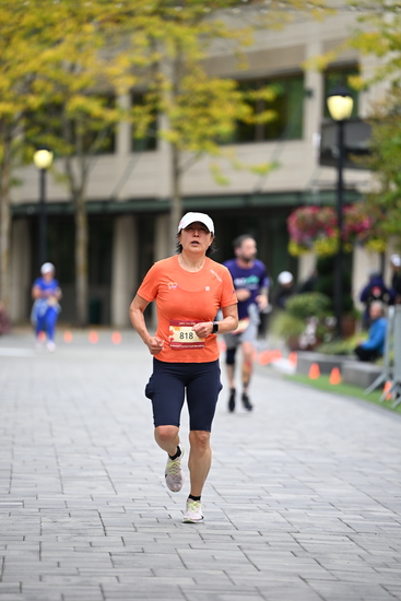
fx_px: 3089
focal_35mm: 185
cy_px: 300
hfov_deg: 7.4
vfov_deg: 11.1
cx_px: 200
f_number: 2.8
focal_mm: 185
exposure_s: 1/2000
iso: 640
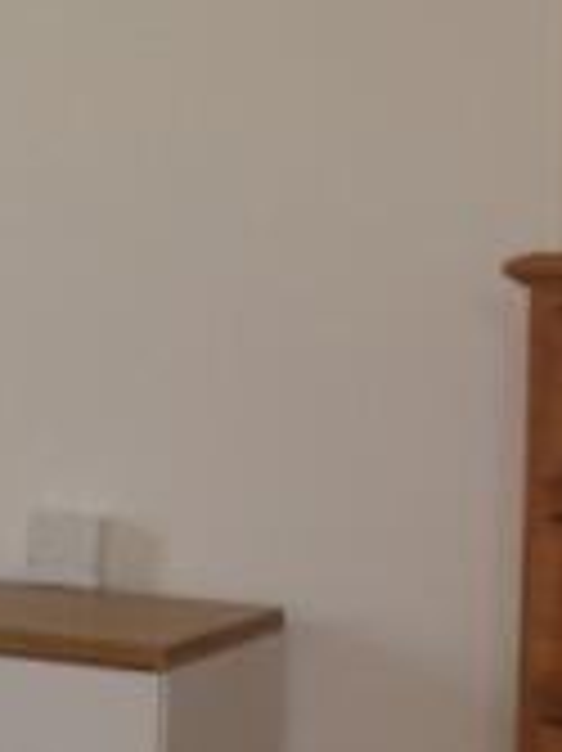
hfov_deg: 10.7
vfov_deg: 17.1
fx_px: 2491
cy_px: 299
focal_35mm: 115
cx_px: -836
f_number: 4.5
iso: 400
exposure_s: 1/80
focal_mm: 13
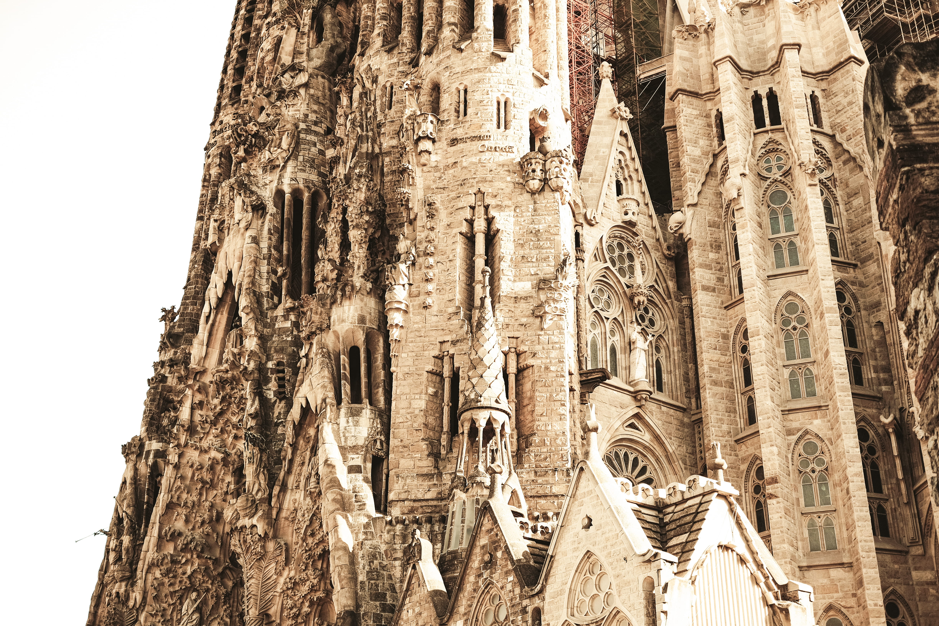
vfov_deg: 32.6
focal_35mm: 41
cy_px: 313
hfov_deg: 47.4
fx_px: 1069
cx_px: 470
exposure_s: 1/250
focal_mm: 27
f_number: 3.2
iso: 100
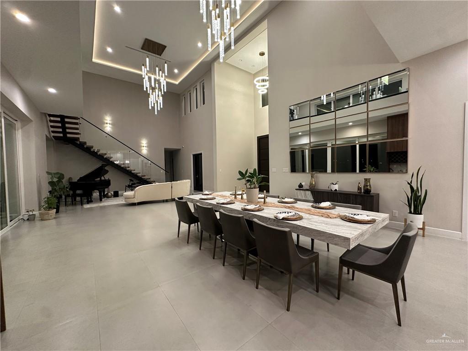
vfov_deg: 85.7
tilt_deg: -1.8
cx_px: 234
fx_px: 189
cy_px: 176
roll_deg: +0.9
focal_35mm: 14
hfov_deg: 102.1
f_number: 2.2
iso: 250
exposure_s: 1/60
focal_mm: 2.22
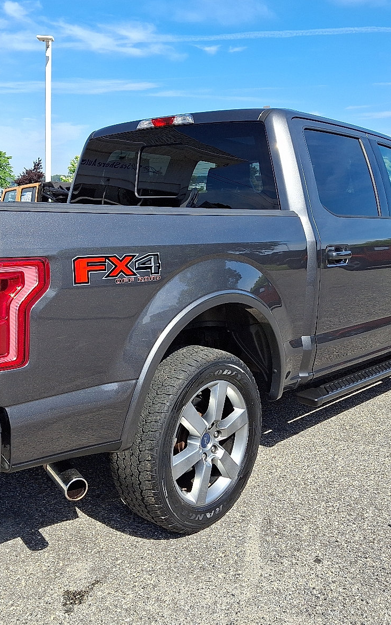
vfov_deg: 54.0
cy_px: 310
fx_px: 614
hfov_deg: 35.0
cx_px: 135
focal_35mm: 36
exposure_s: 1/1000
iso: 25
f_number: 1.8
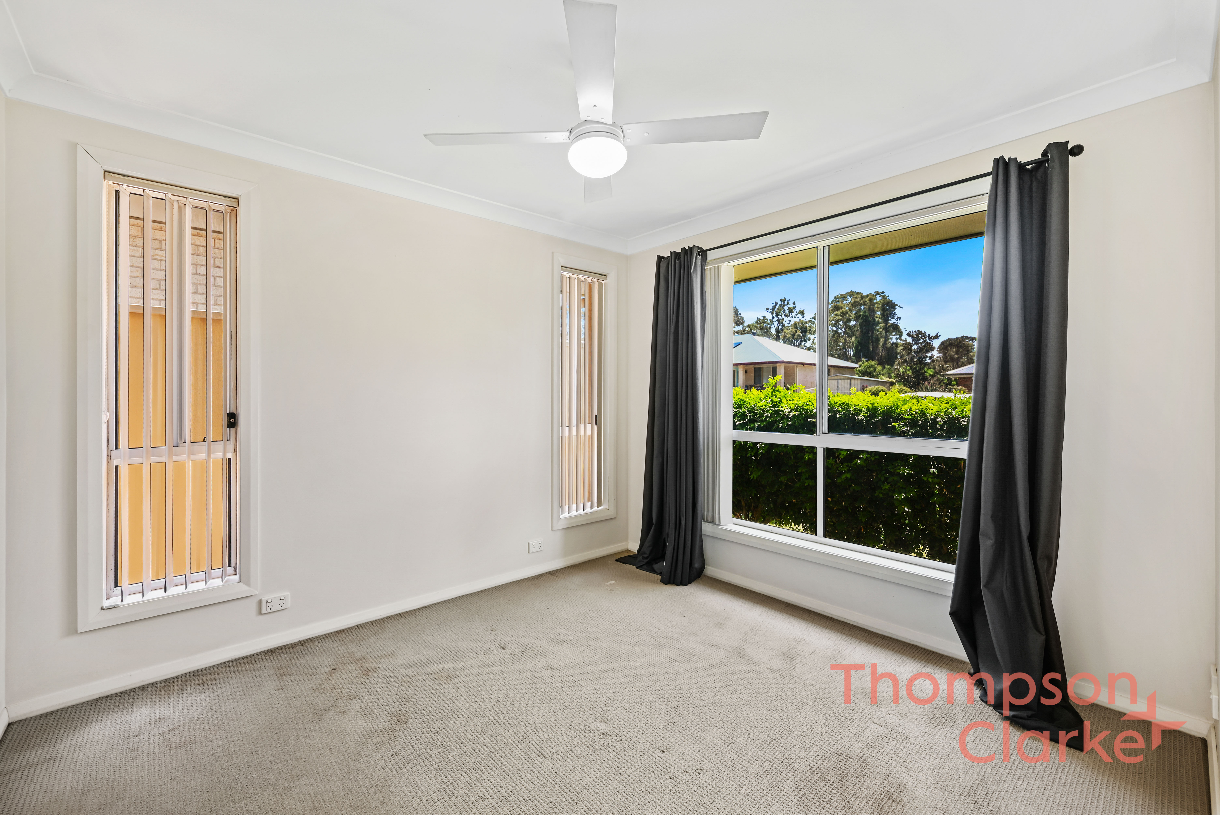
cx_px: 610
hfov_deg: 104.2
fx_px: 475
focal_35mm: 14
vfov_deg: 81.3
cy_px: 408
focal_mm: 14
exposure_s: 1/13
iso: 100
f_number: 4
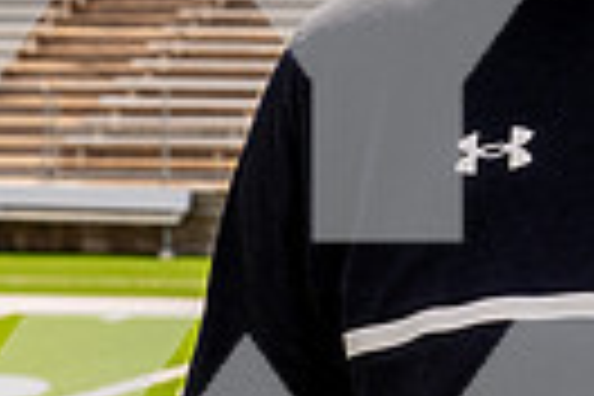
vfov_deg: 7.1
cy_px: 7
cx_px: 576
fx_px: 3201
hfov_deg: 10.5
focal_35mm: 194
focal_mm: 44
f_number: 8
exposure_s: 1/250
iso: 100
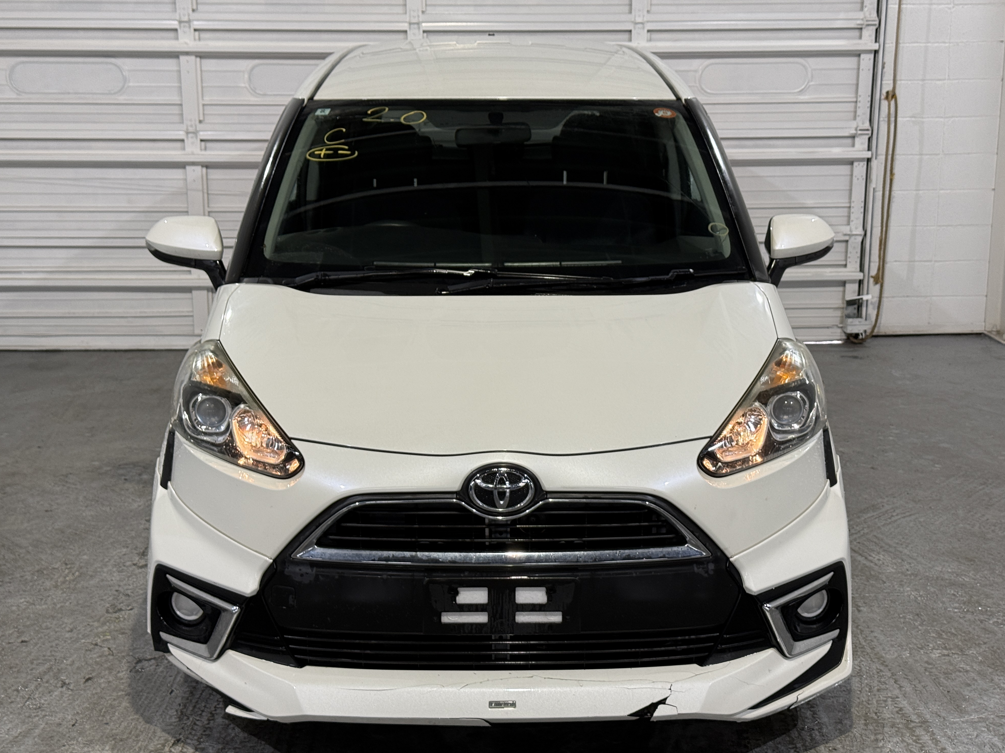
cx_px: 498
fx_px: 1423
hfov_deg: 38.9
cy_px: 380
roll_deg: +0.0
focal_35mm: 49
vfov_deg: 29.7
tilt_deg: -12.4
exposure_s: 1/60
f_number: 1.78
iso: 64
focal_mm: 6.76
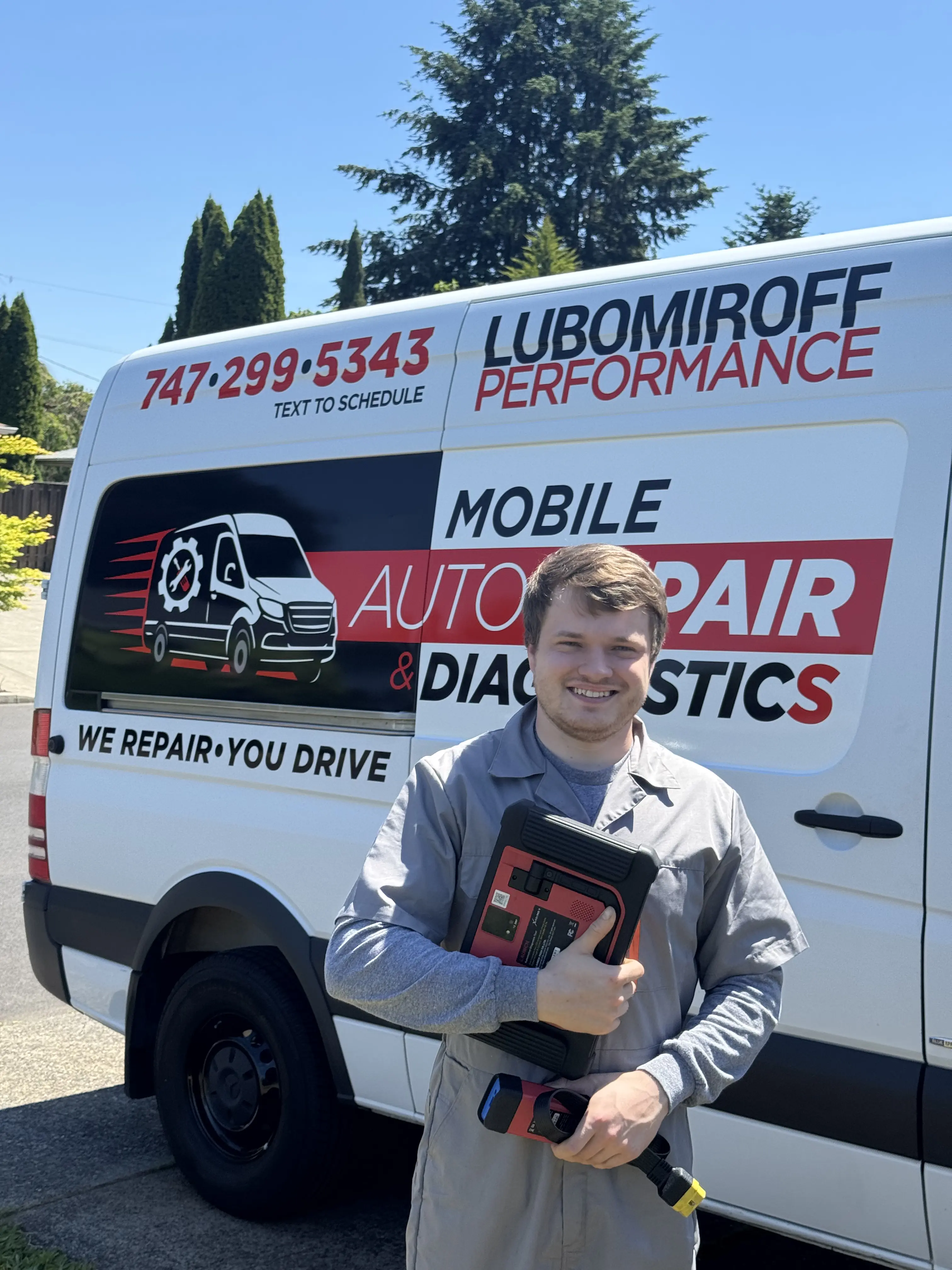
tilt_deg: -3.6
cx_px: 476
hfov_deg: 30.3
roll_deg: -2.9
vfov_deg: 39.7
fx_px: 1760
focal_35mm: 48
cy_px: 635
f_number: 1.78
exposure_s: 1/2252
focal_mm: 6.76
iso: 64
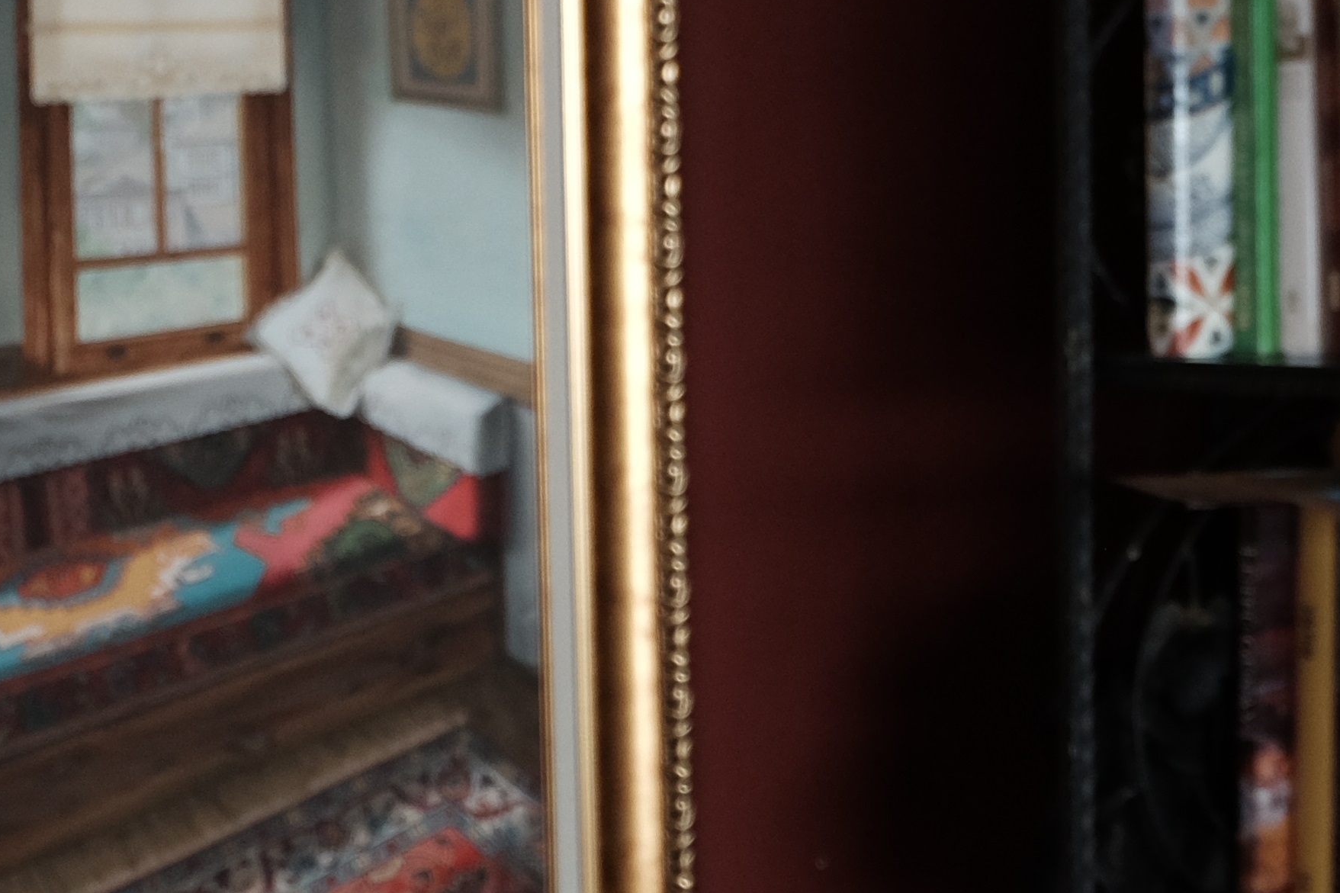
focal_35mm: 131
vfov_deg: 10.5
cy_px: 406
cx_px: 1607
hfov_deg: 15.1
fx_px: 4875
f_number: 4.7
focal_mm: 31
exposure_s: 1/56
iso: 800
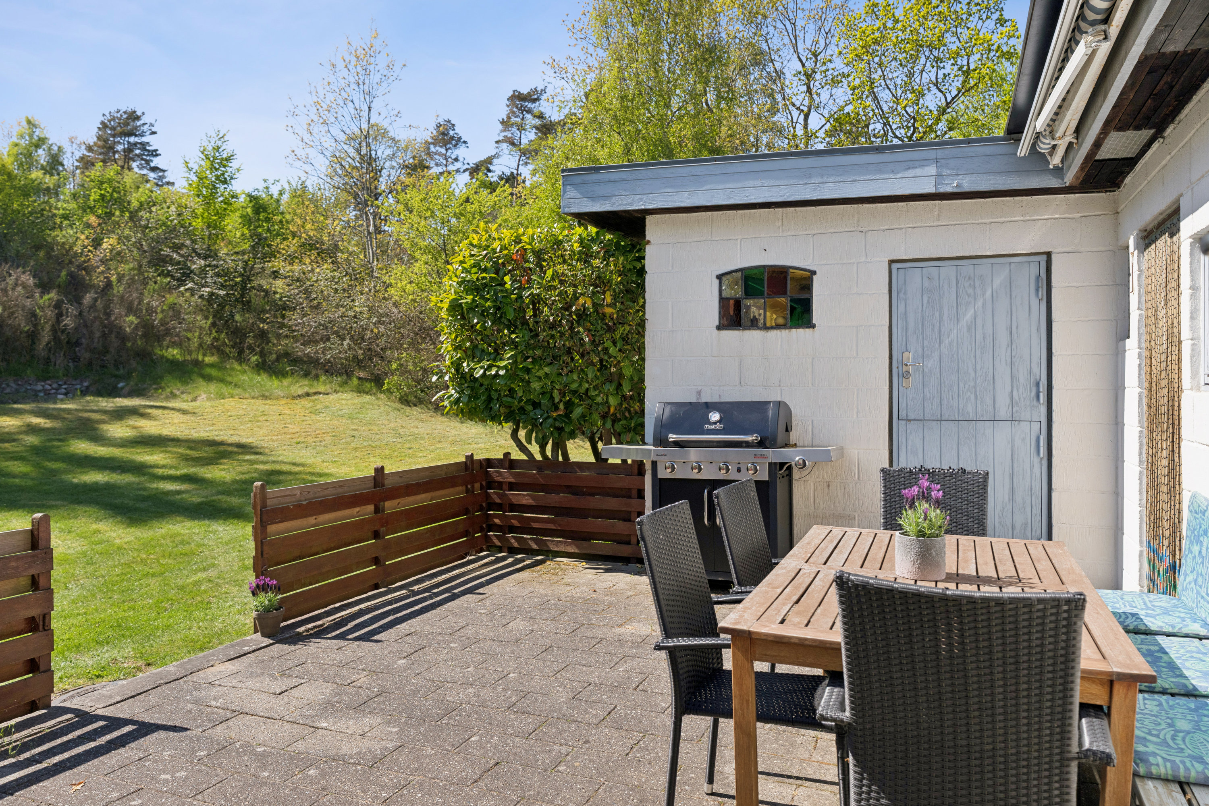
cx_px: 604
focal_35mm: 25
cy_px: 403
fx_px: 840
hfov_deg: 71.5
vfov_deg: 51.3
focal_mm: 25
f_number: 5.6
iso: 320
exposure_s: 1/1250
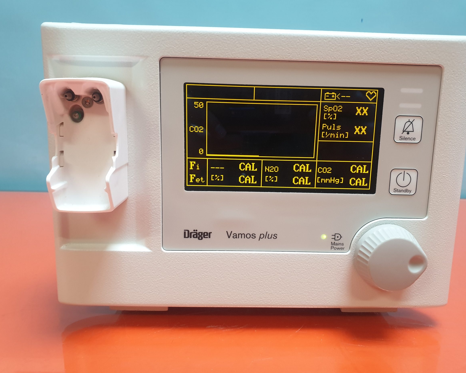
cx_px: 253
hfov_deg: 62.1
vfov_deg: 51.5
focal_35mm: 28
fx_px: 386
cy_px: 182
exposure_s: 1/50
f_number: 2.4
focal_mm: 4.3
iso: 320
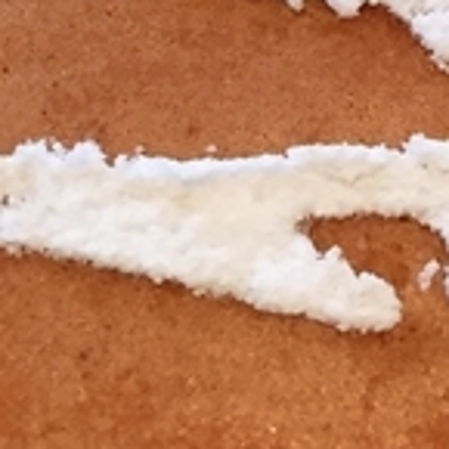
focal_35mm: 212
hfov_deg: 8.3
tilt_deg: -73.3
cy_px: 338
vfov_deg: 8.2
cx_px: 238
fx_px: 3111
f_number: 2.2
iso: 100
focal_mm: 4.15
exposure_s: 1/30
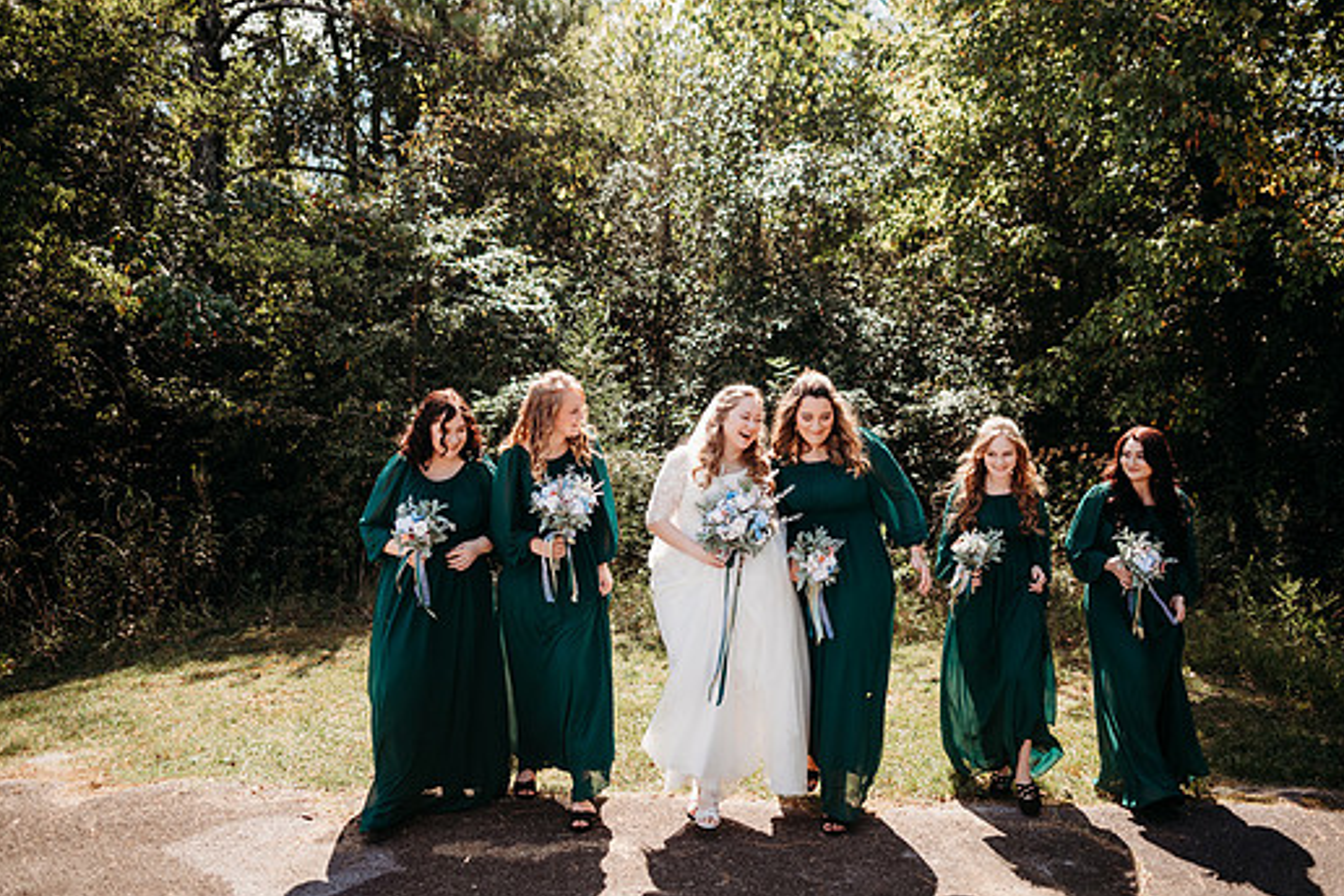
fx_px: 1008
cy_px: 402
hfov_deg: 67.3
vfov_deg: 47.9
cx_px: 708
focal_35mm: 27
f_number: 2.2
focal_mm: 24
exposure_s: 1/1250
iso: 100
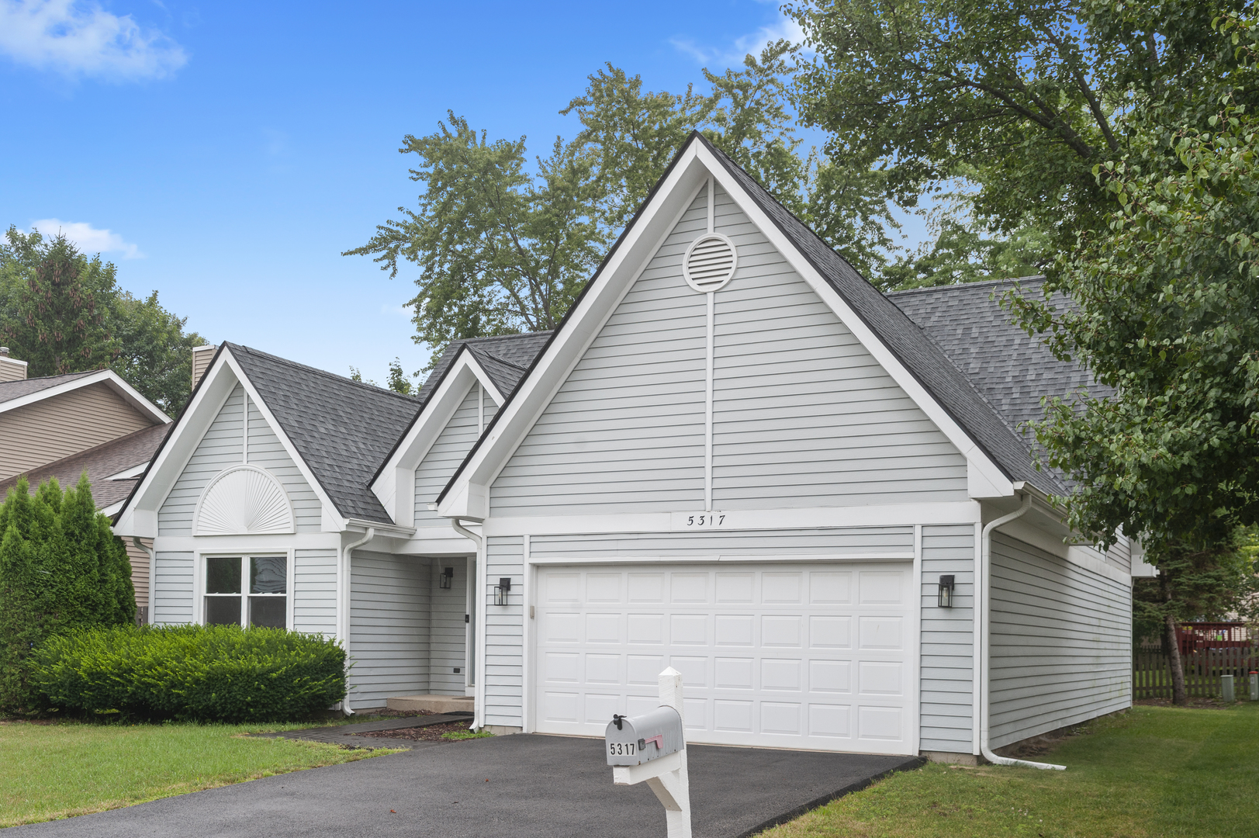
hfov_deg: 54.5
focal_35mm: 35
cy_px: 419
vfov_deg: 37.8
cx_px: 630
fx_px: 1223
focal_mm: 35
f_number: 8
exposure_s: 1/200
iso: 400
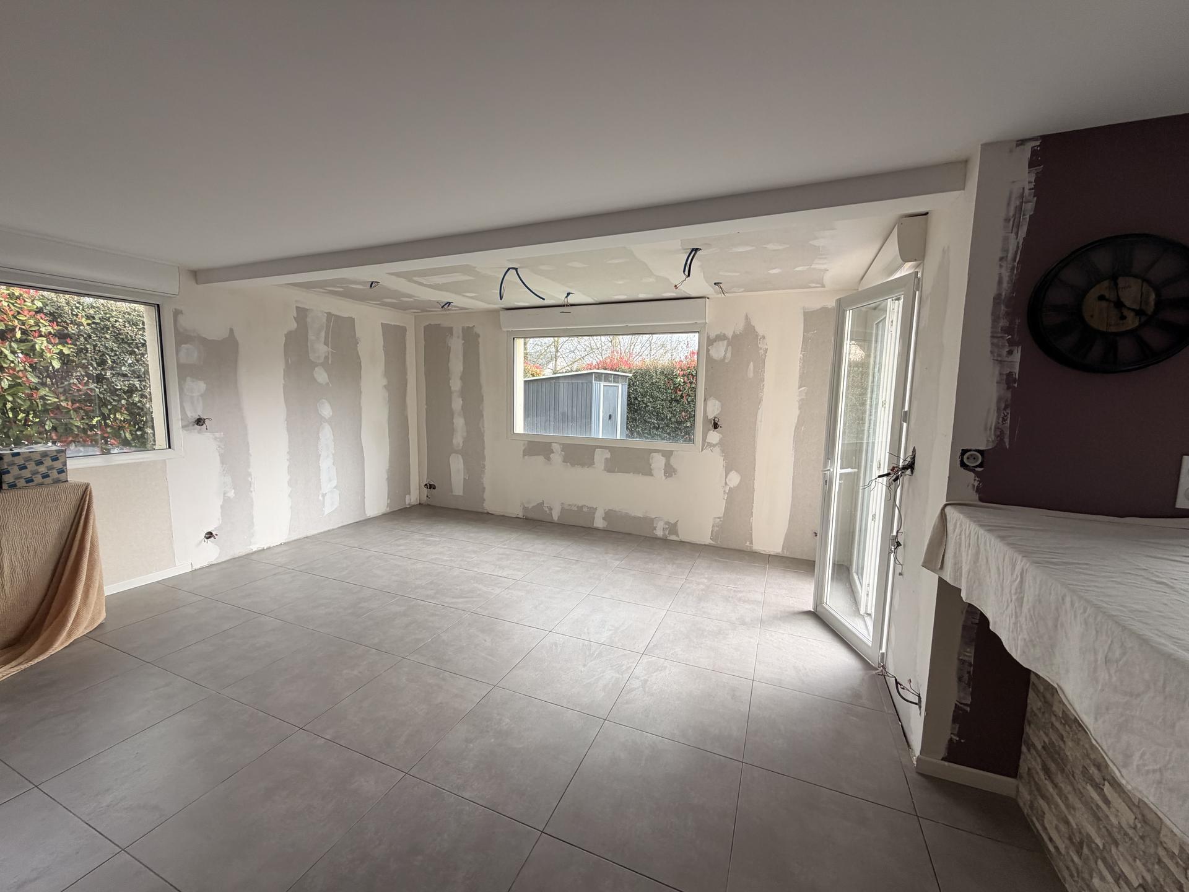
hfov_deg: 102.1
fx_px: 481
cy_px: 446
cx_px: 594
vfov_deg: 85.7
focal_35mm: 14
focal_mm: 2.22
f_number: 2.2
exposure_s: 1/121
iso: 100
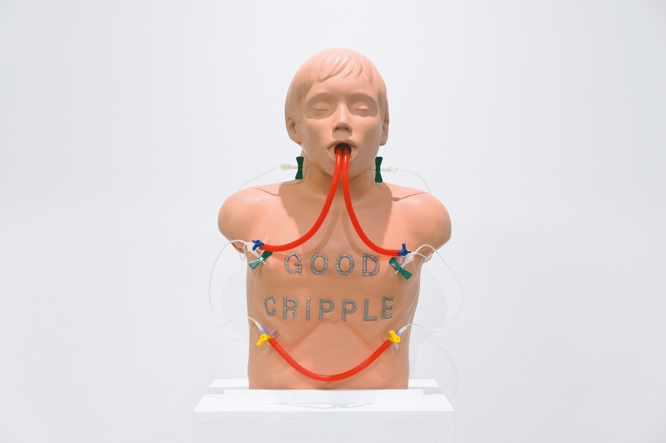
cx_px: 333
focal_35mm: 68
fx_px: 1257
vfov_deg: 20.0
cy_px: 222
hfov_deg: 29.7
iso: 200
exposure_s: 1/8
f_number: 8
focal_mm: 68
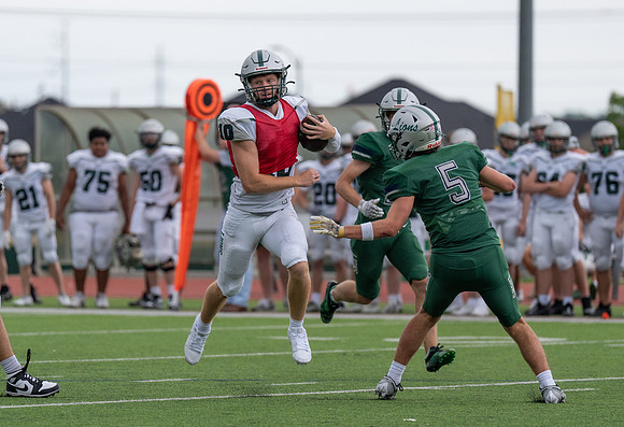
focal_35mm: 358
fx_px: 6251
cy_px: 239
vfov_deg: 3.9
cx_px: 260
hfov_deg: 5.7
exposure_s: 1/1250
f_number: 2.8
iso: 400
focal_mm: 200
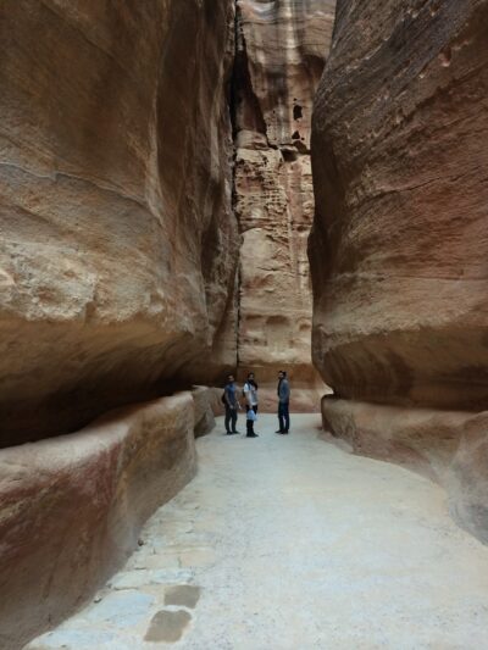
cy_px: 325
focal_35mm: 30
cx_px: 244
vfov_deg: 60.0
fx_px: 564
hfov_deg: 46.8
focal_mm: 4.12
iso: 80
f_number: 2.2
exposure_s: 1/30
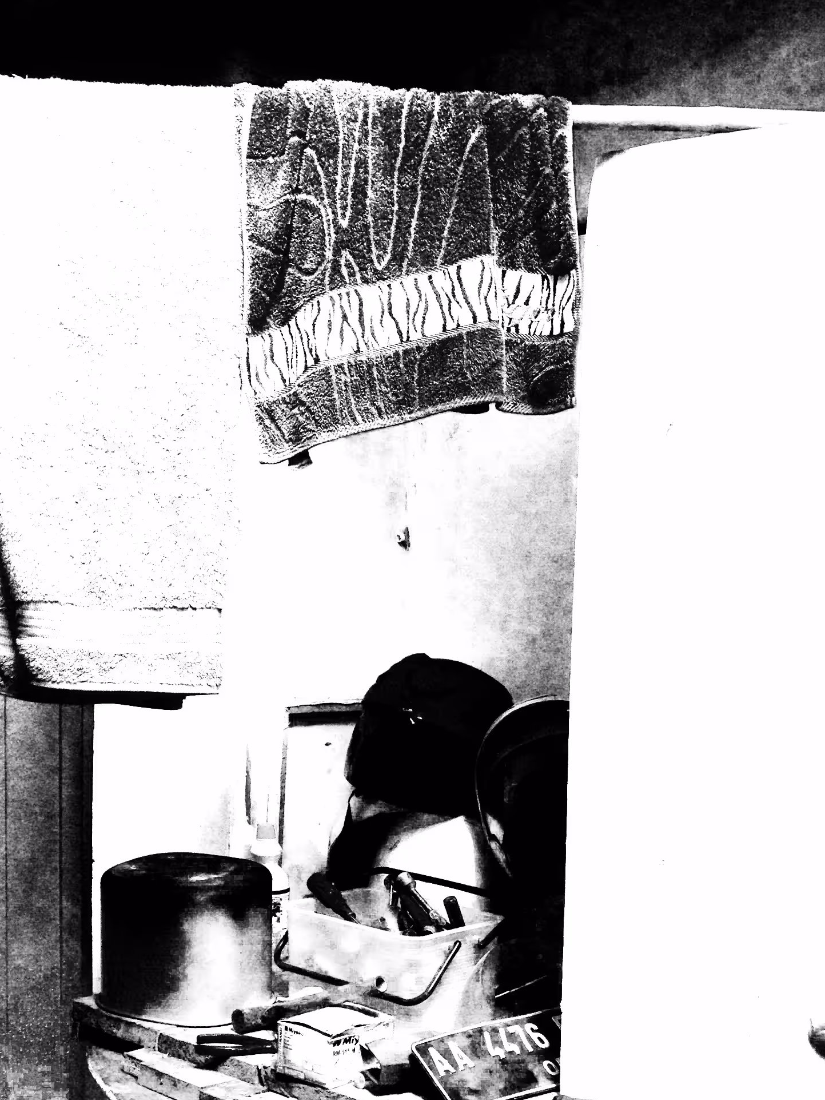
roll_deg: -2.1
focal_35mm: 56
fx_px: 1779
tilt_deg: -0.5
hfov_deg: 25.8
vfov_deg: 34.1
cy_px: 716
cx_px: 202
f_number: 2.4
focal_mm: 4.12
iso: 50
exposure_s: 1/441
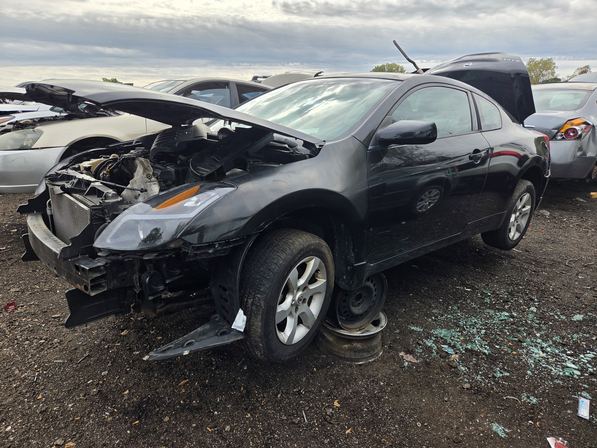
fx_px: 397
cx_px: 298
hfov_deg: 73.9
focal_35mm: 23
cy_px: 224
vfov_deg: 58.9
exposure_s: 1/3075
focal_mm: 5.4
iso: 80
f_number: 1.8
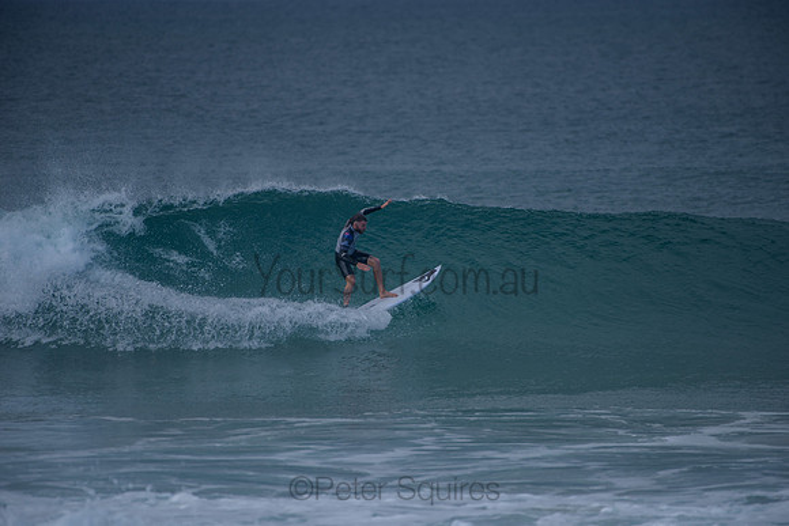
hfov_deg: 4.1
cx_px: 394
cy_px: 263
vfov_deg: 2.7
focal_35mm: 507
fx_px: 11118
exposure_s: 1/800
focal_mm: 500
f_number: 5.6
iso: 140
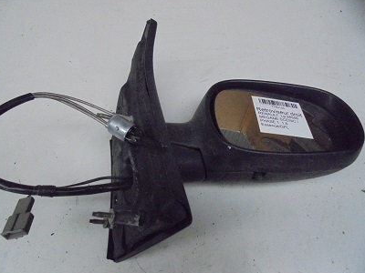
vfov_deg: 51.4
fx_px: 285
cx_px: 181
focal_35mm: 27
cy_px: 137
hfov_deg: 65.3
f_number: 3.5
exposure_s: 1/60
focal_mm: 4.6
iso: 800
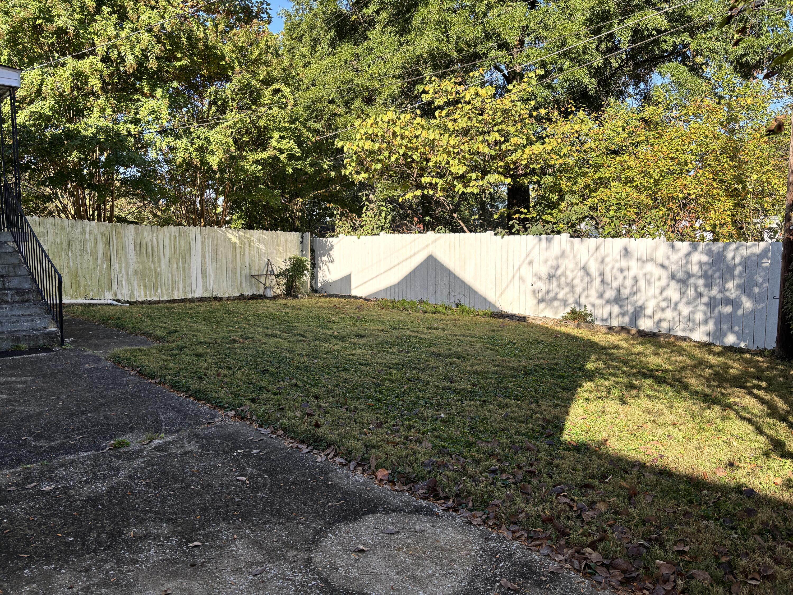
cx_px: 396
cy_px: 298
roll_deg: +0.8
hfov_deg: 67.3
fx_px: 596
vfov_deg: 53.1
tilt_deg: -6.2
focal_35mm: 26
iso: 50
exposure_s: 1/781
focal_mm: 5.96
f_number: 1.6
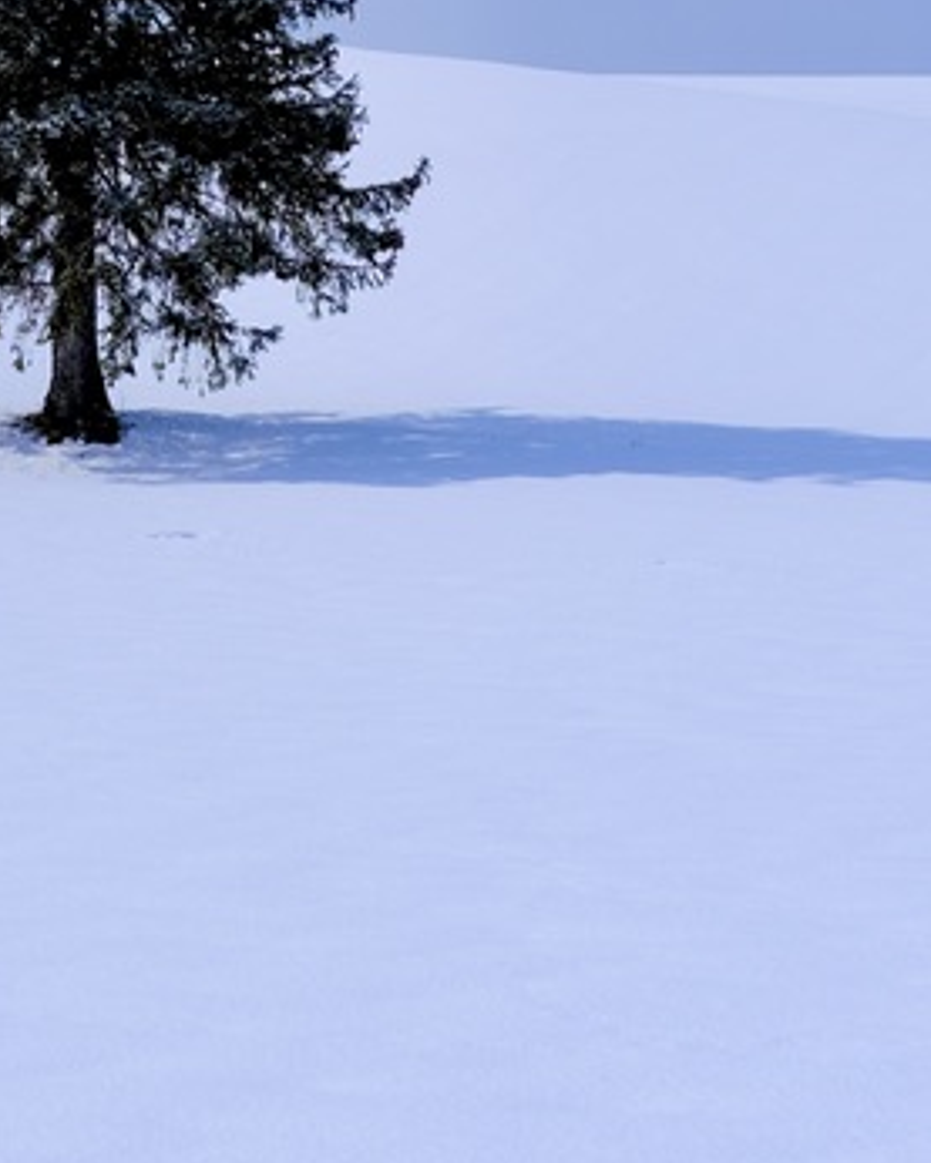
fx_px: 5371
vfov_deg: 12.0
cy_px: -387
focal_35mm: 156
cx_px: 81
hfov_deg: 9.9
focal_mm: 35
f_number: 6.4
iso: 160
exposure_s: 1/2000
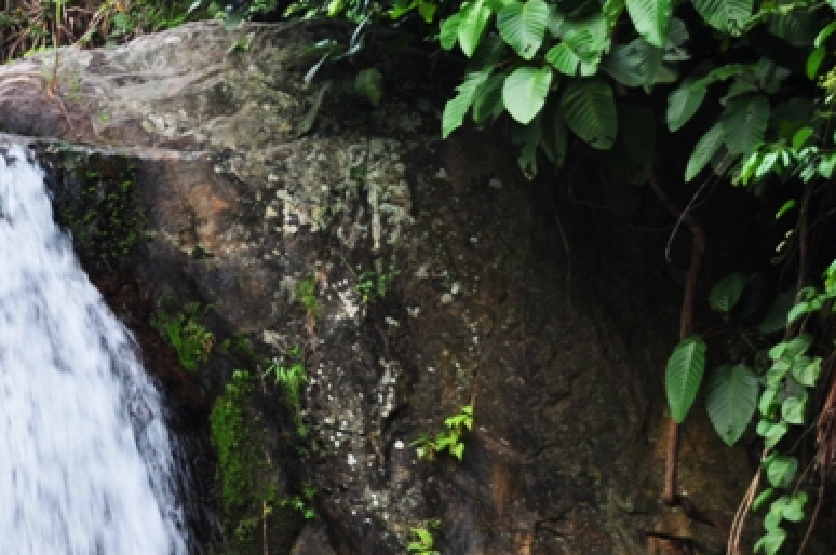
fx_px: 3502
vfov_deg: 9.1
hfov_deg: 13.2
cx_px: -242
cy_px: 397
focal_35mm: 151
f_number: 4.5
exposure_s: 1/50
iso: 200
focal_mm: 38
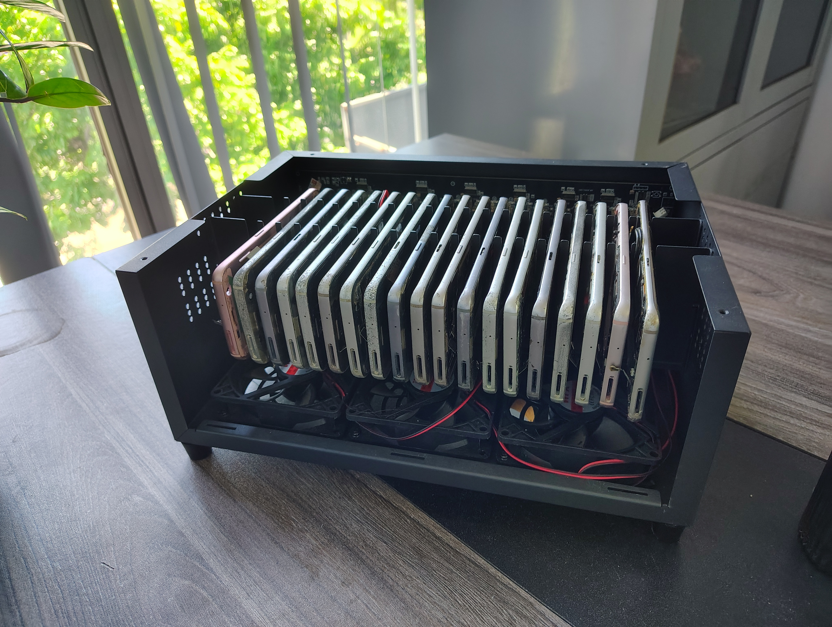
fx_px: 578
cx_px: 416
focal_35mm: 24
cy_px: 314
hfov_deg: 71.5
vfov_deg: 56.9
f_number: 1.8
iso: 1100
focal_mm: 5.56
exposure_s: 1/100
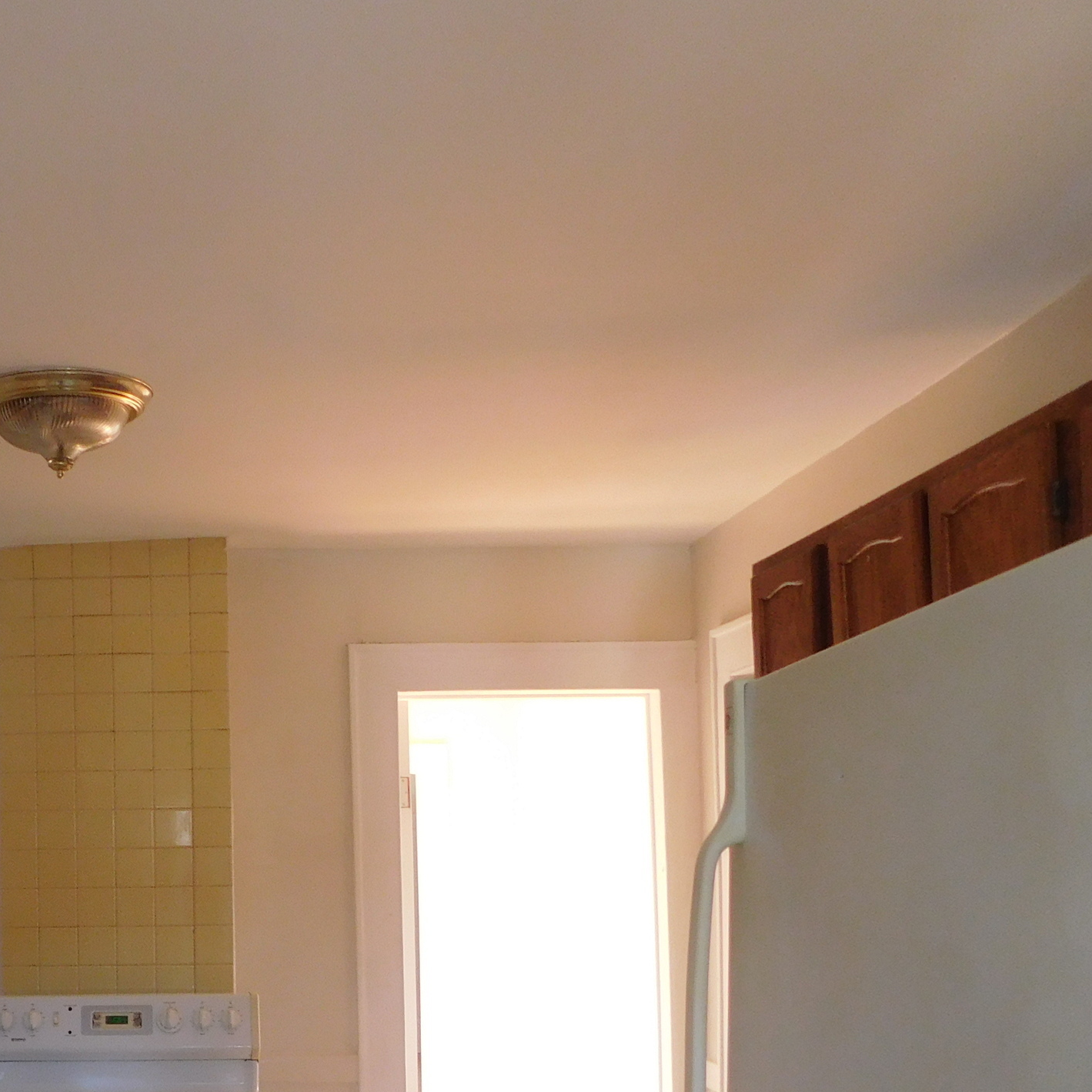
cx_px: 99
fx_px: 1570
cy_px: 874
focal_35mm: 44
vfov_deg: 37.0
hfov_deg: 35.9
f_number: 3
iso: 200
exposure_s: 1/30
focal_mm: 4
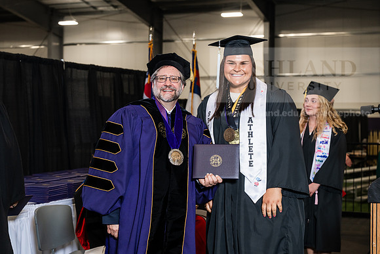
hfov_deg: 31.9
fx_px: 665
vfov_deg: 21.6
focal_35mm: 63
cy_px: 127
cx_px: 190
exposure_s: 1/200
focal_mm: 63
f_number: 4.5
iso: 1250
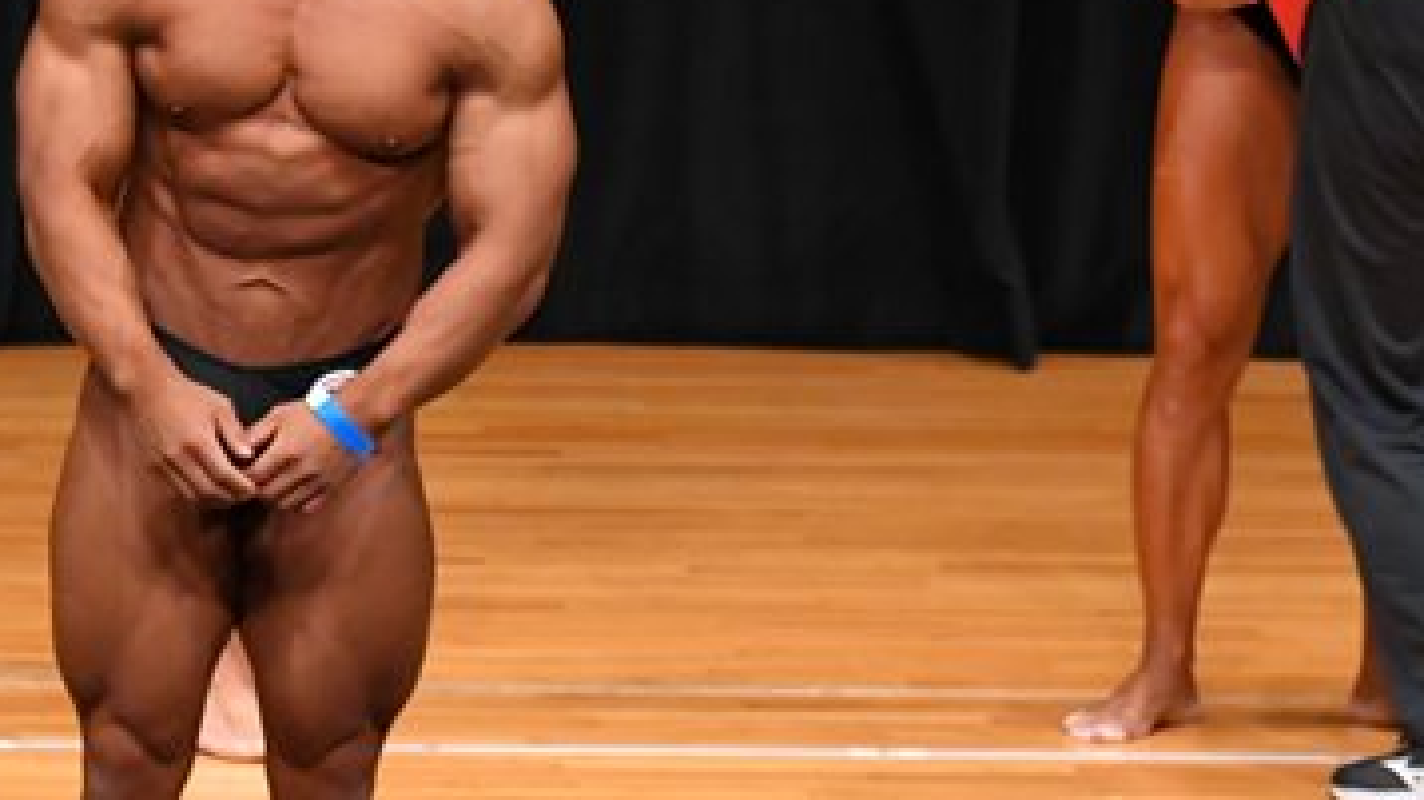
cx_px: 245
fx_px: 21815
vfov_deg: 2.1
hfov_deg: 3.7
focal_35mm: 578
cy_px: 394
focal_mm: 170
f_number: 5.6
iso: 4000
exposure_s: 1/400
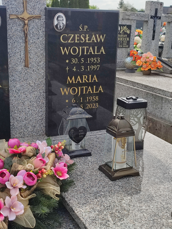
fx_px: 166
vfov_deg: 69.4
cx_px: 86
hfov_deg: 54.9
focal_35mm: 25
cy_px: 114
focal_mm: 6.04
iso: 50
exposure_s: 1/690
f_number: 1.9
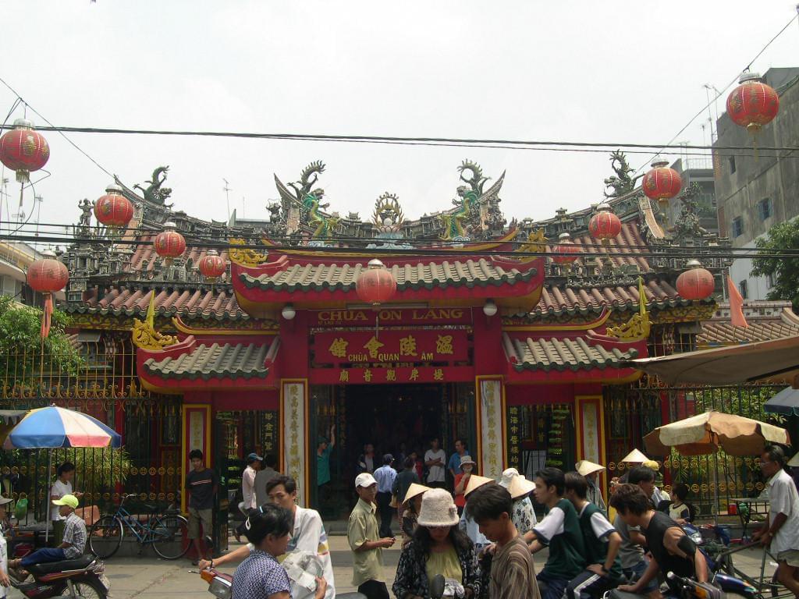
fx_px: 877
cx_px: 400
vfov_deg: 37.7
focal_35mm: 38
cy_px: 300
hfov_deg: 49.0
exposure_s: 1/149
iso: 100
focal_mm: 8
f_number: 7.6
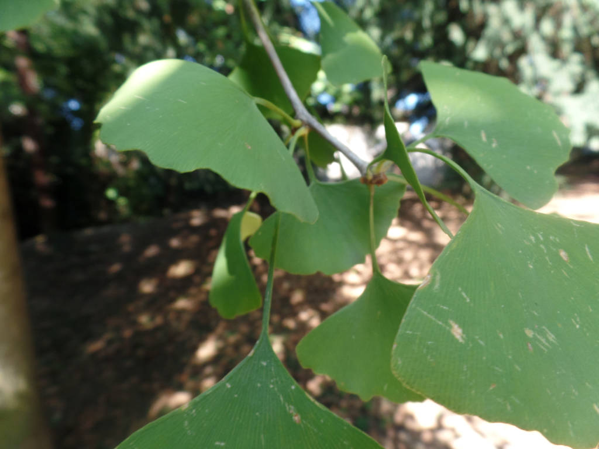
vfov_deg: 58.9
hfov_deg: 73.9
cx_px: 300
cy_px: 224
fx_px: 398
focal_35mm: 23
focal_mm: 4.1
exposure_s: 1/45
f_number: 3.5
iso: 80
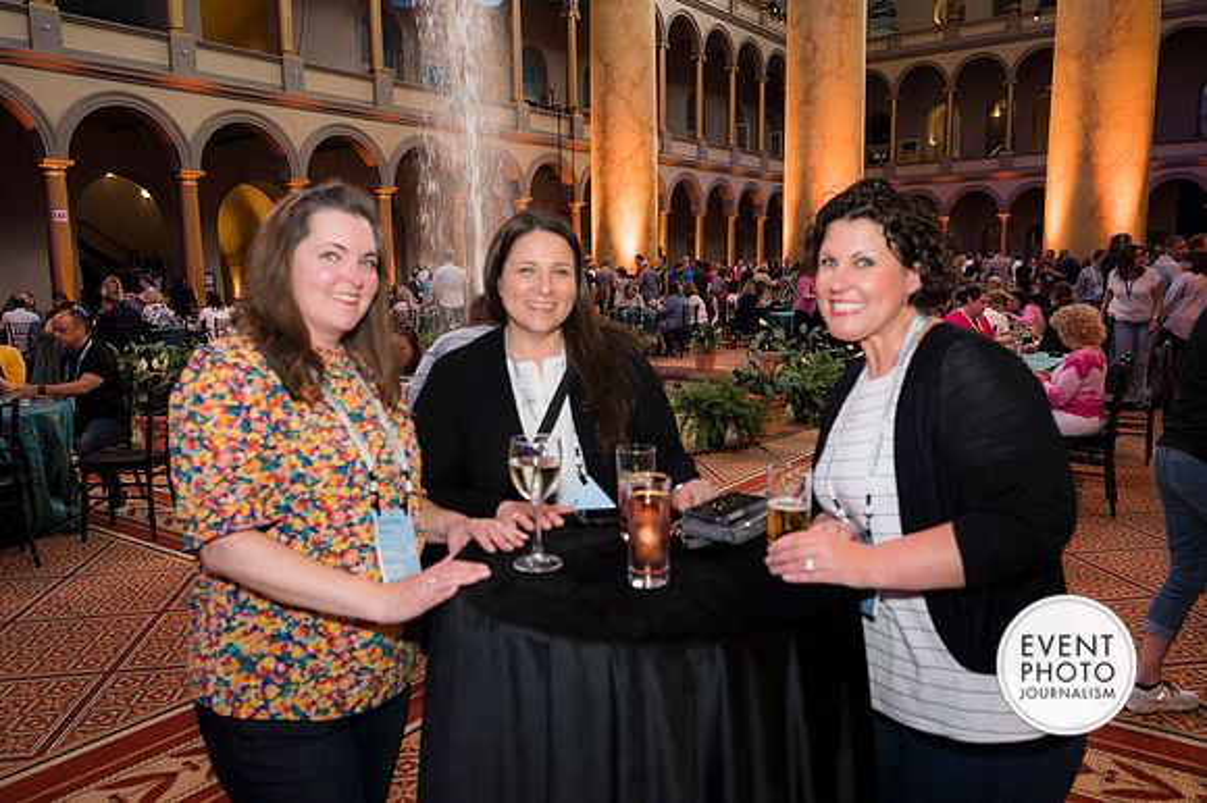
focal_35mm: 26
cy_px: 402
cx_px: 604
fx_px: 876
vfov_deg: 49.3
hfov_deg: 69.1
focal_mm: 25
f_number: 4
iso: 800
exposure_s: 1/80
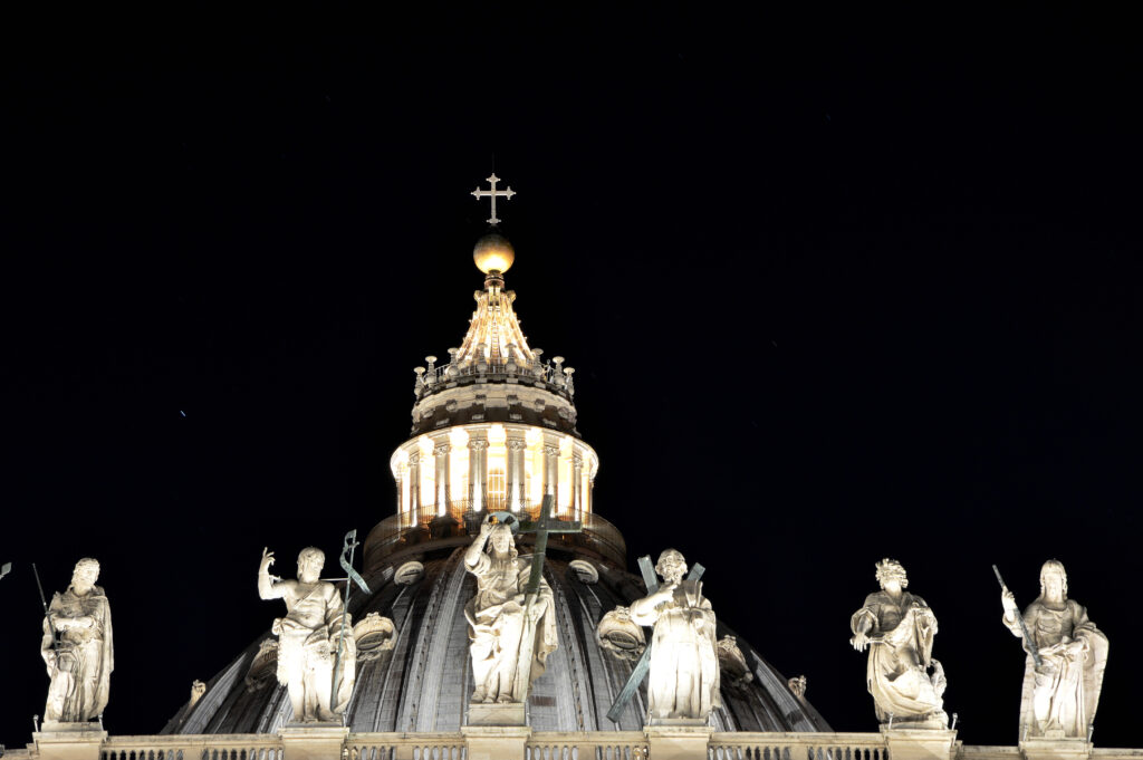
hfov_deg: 13.1
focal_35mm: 158
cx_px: 572
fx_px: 4996
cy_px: 380
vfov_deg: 8.7
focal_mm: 105
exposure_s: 15
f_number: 11
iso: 100
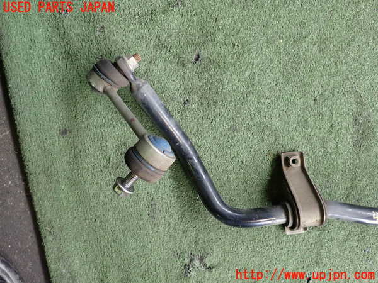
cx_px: 189
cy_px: 142
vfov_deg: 46.8
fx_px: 328
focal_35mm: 30
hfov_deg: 60.0
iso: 200
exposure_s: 1/60
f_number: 2.3
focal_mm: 5.4
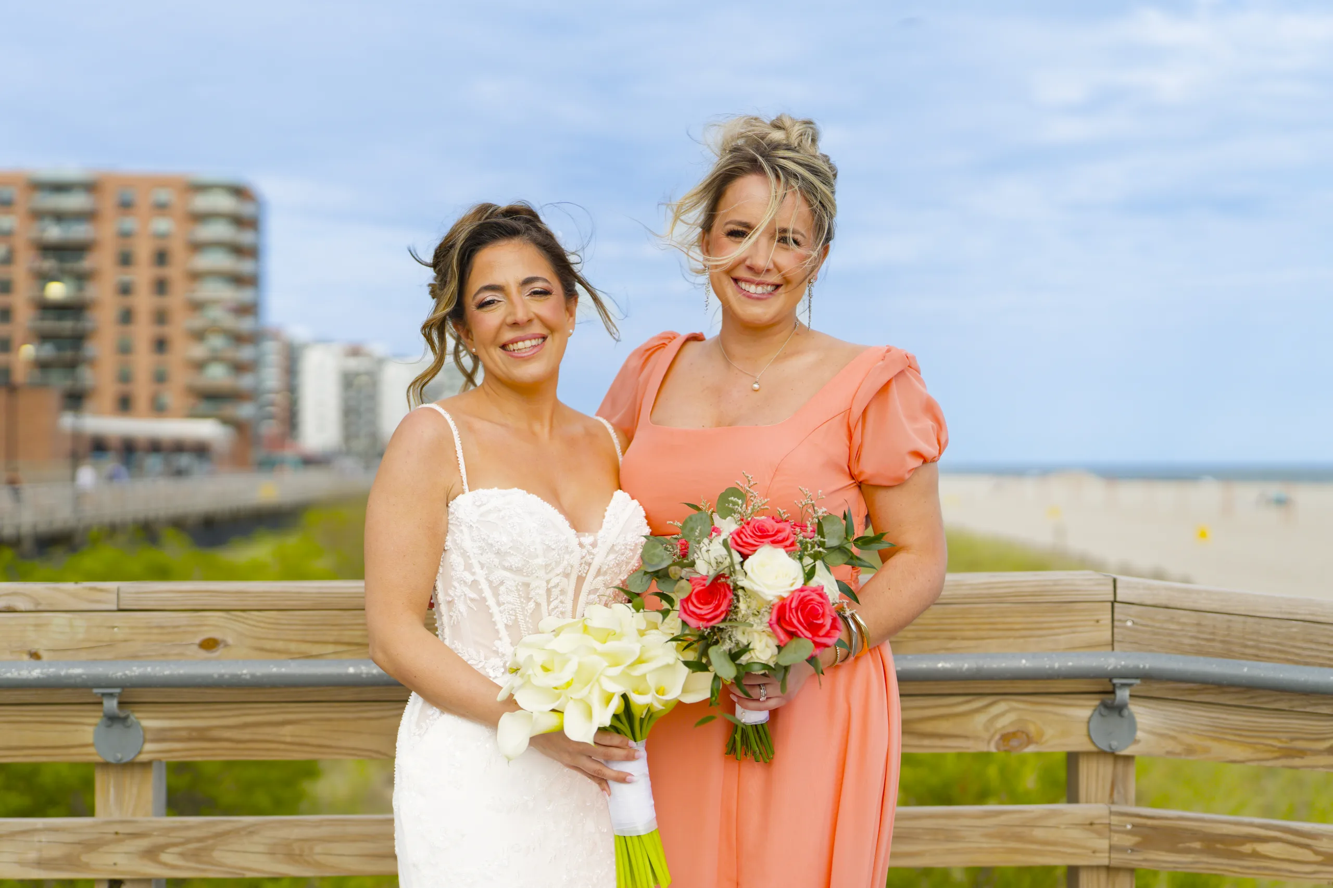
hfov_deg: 39.6
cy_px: 444
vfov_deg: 27.0
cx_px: 666
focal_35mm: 50
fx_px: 1851
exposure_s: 1/5000
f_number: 2
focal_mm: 50
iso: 100
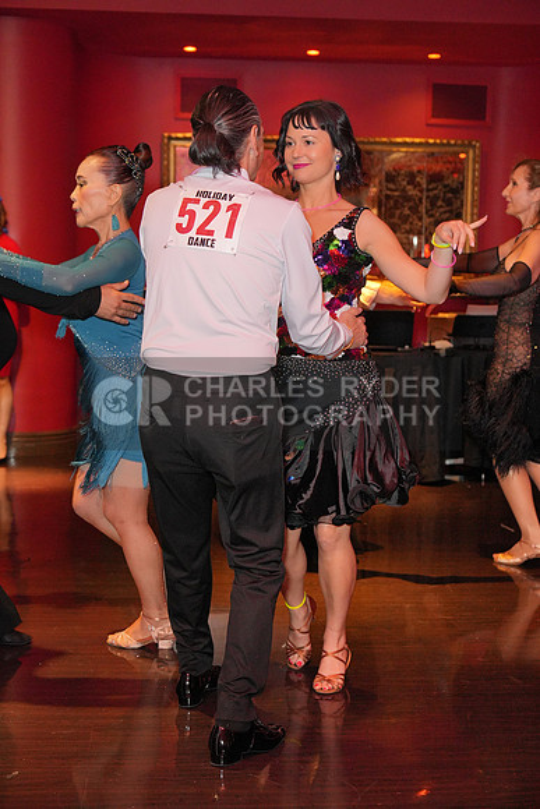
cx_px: 270
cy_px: 404
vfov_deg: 36.9
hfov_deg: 25.1
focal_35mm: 54
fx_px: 1214
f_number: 4
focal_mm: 54
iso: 4000
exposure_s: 1/200
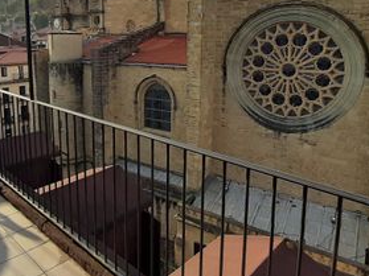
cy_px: 86
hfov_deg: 62.9
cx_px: 148
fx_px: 298
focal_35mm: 28
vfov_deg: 48.6
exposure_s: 1/709
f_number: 2.2
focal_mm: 1.42
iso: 40
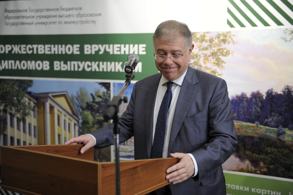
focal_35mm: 52
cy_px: 98
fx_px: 423
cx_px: 146
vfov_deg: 26.0
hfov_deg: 38.2
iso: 500
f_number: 2.8
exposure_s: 1/250
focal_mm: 52
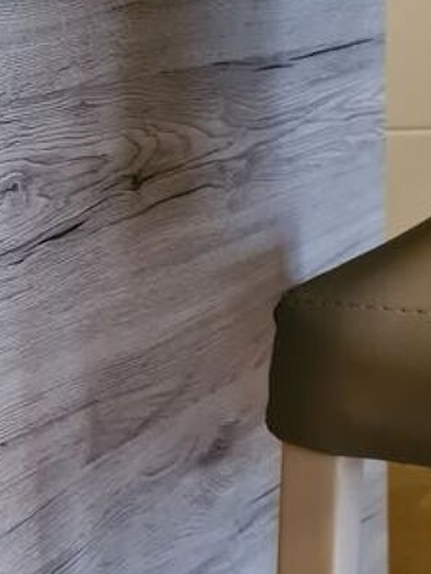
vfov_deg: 22.5
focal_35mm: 87
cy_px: 348
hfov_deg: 15.9
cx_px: -166
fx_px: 1443
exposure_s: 1/25
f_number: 1.8
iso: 800
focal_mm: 5.4
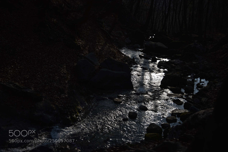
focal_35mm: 45
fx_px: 285
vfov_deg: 29.9
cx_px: 114
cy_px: 76
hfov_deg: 43.6
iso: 100
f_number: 4.2
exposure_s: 1/2000
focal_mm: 30
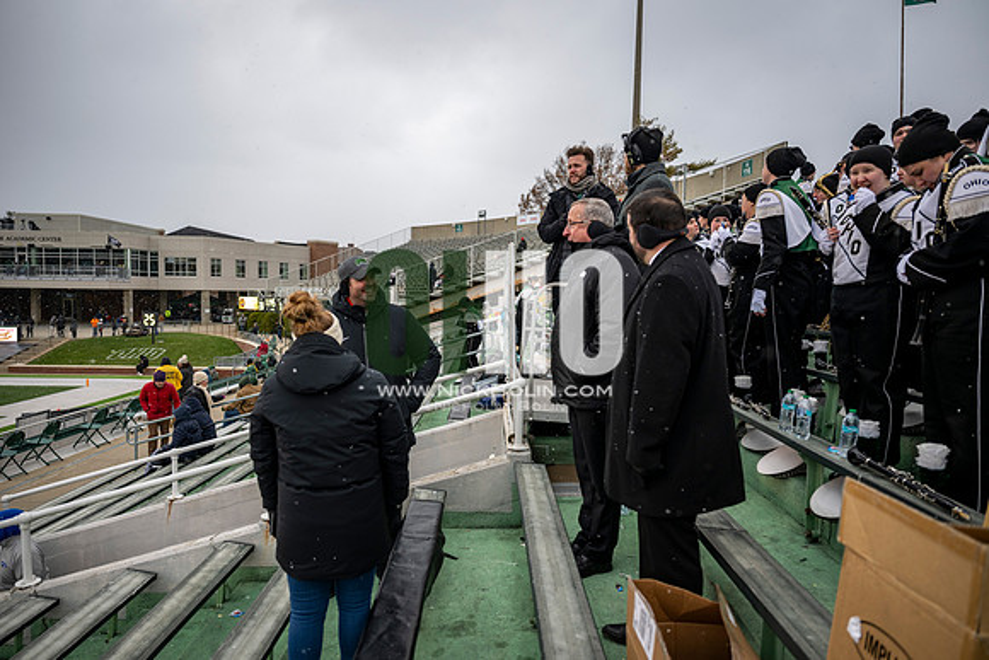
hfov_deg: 73.7
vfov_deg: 53.2
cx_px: 494
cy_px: 330
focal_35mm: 24
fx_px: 659
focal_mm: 24
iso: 160
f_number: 2.8
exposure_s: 1/500
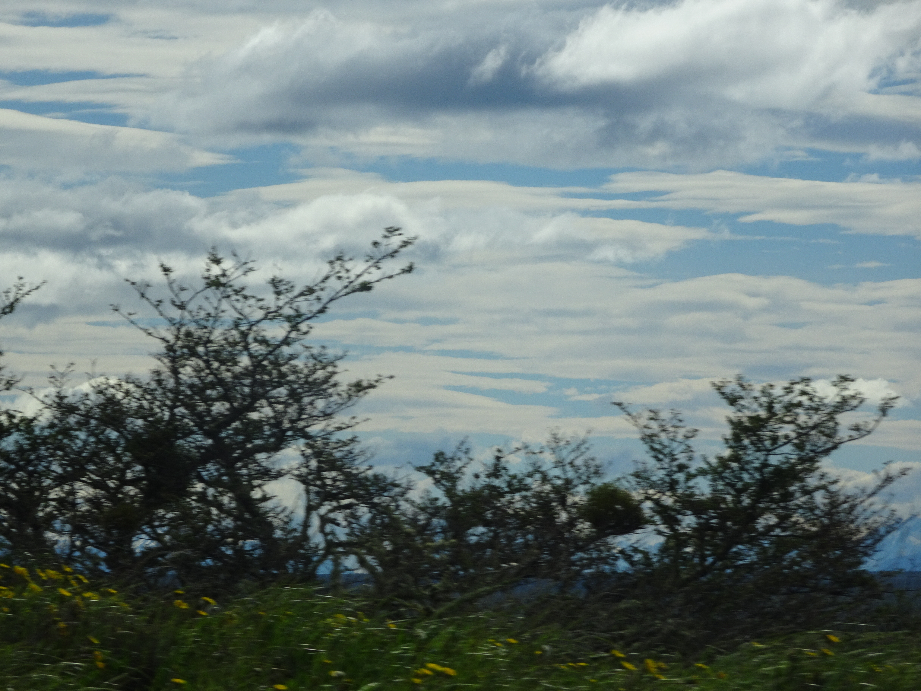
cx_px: 460
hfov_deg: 9.0
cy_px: 346
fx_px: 5827
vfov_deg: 6.8
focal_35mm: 219
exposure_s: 1/1000
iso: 80
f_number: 6.3
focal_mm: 37.35
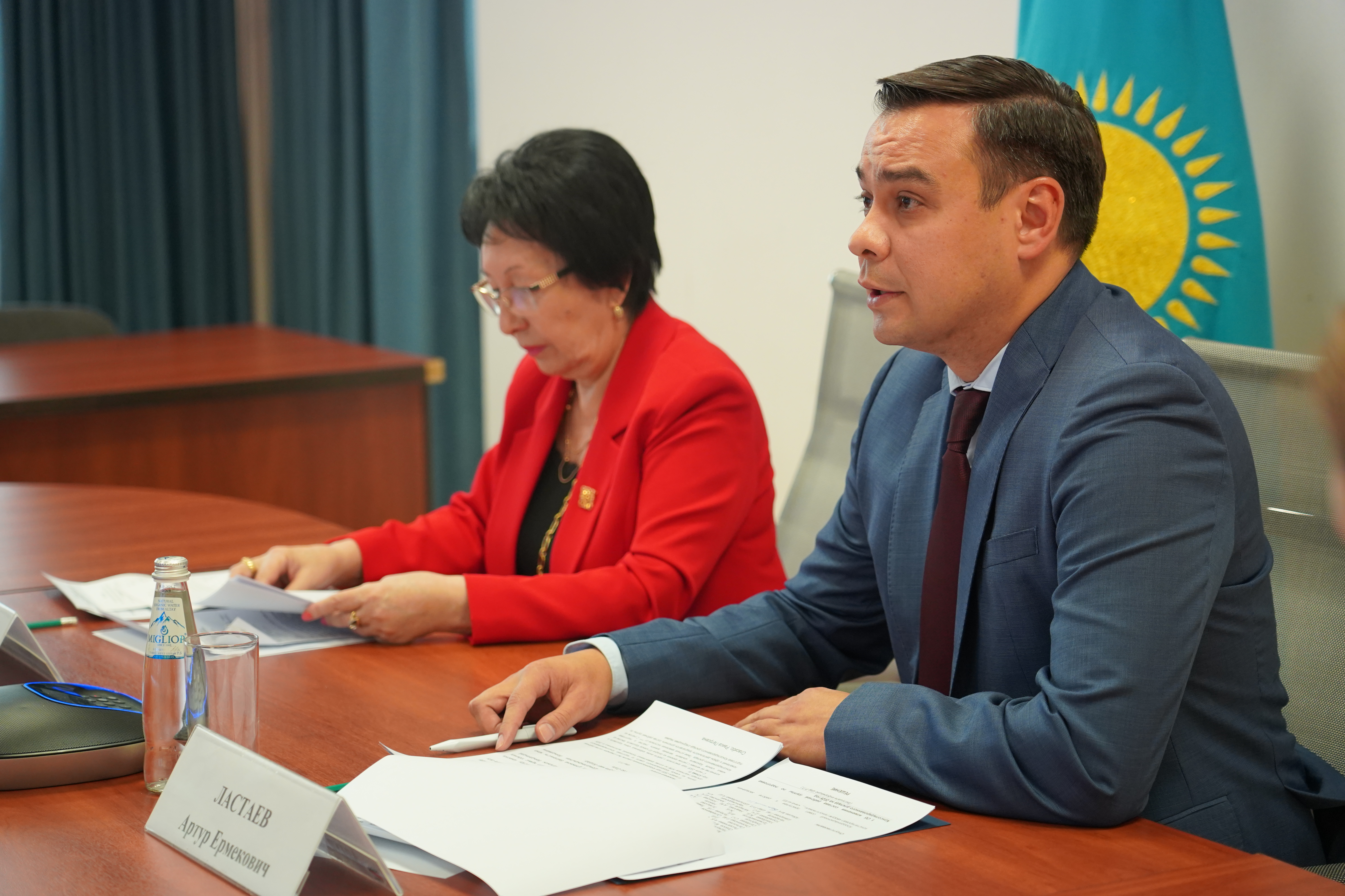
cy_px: 448
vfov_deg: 17.7
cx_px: 672
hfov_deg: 26.3
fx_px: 2877
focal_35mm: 77
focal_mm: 77
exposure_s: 1/160
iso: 2000
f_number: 4
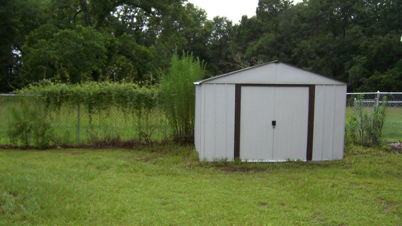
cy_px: 143
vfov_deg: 31.8
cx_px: 201
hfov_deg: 54.0
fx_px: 394
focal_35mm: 37
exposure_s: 1/350
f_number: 4
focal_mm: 5.5
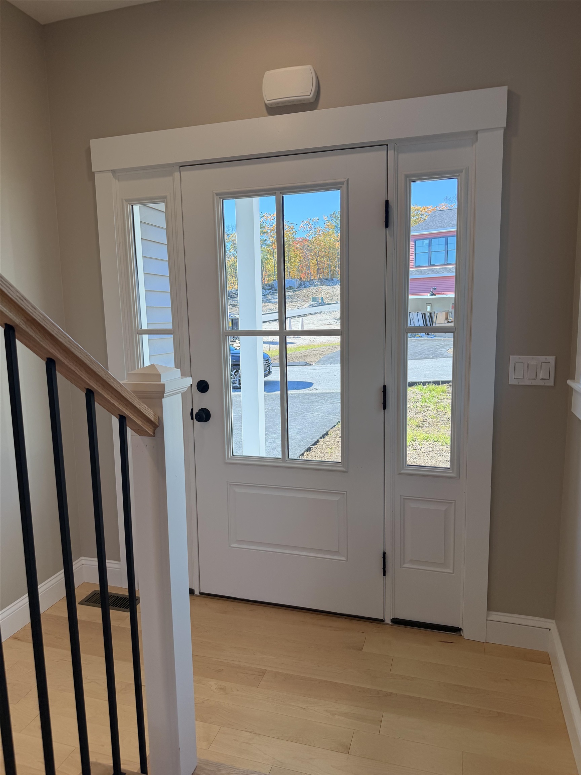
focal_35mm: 24
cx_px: 290
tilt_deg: -8.5
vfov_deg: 71.6
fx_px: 537
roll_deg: +0.5
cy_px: 388
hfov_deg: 56.8
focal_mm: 6.76
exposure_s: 1/341
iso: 80
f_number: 1.78
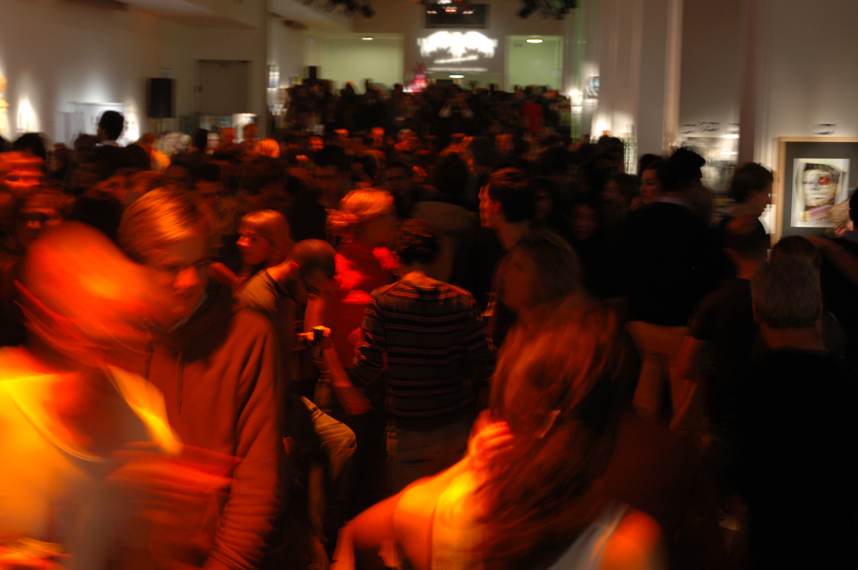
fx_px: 1452
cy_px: 266
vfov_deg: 22.2
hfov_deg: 32.9
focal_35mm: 61
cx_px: 406
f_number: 4.2
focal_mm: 38
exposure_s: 1/6
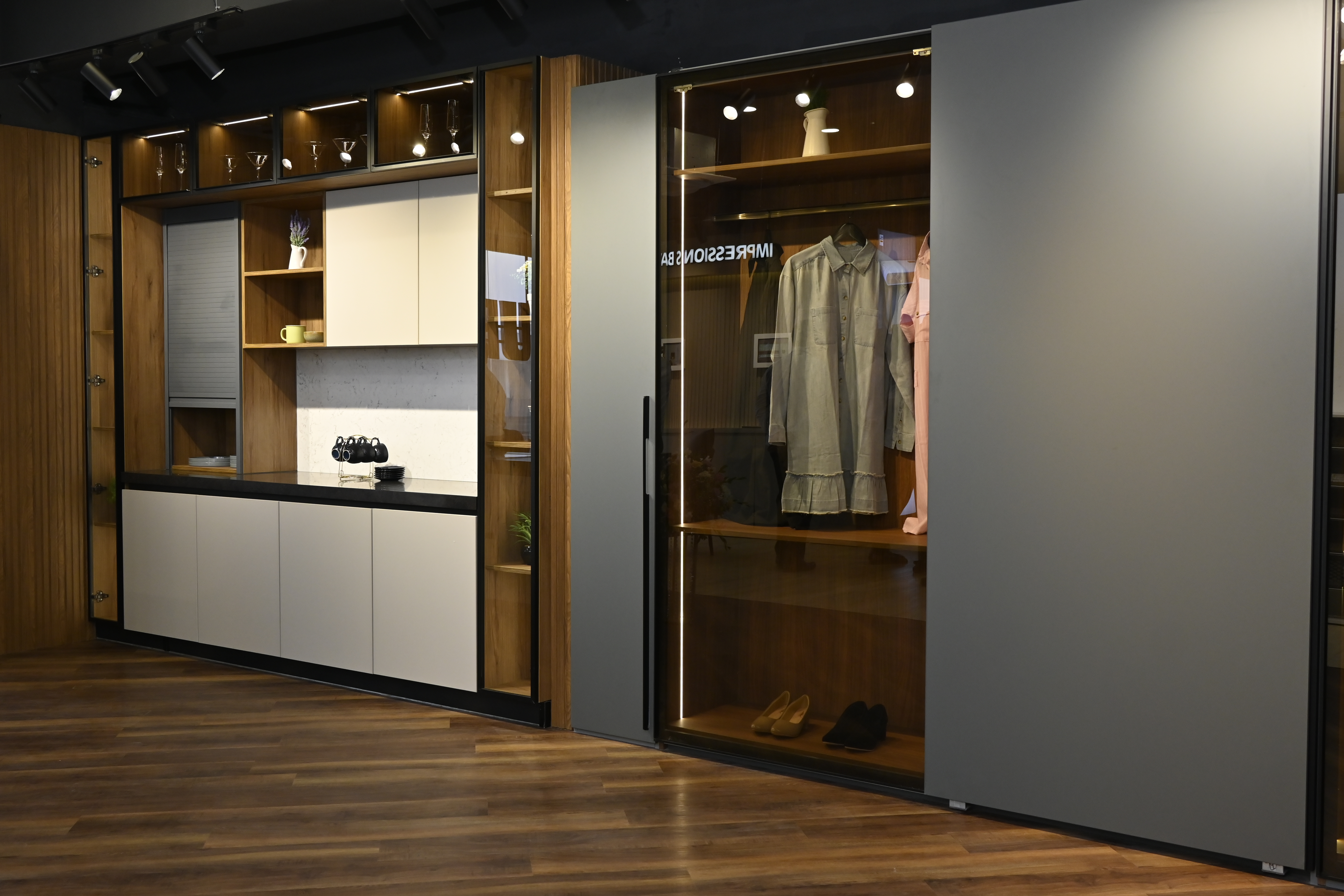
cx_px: 672
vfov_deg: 36.9
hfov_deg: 53.1
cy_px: 448
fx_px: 1344
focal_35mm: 36
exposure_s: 1/160
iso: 500
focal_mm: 24
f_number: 4
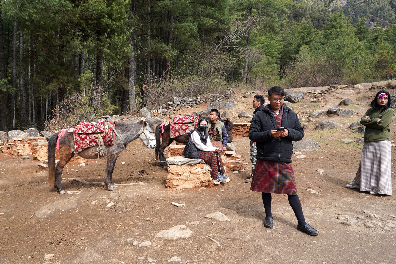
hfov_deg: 73.7
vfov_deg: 53.1
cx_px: 198
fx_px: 264
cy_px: 132
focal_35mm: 24
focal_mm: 24
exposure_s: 1/100
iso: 100
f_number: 10
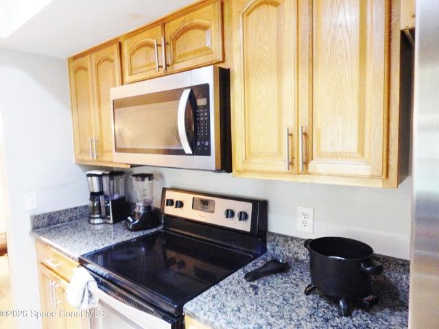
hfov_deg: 76.4
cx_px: 220
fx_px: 279
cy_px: 164
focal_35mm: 22
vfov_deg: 61.1
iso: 500
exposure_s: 1/15
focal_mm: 4
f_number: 3
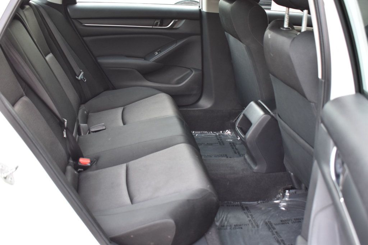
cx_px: 184
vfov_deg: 34.2
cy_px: 122
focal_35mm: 39
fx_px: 399
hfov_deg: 49.6
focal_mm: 26
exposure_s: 1/60
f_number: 4
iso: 500
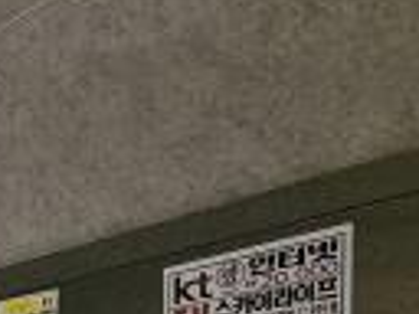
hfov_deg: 11.6
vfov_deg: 16.1
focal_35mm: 81
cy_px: 517
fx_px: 980
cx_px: -831
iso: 1250
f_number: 2.2
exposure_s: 1/24
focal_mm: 2.2
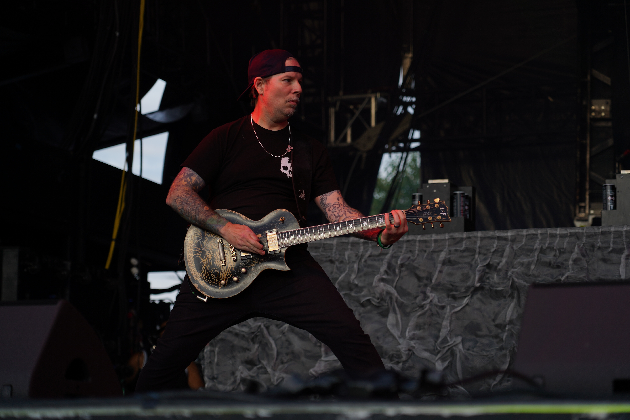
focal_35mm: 105
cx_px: 315
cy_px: 210
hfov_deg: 19.5
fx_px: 1837
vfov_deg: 13.0
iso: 100
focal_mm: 105
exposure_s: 1/125
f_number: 4
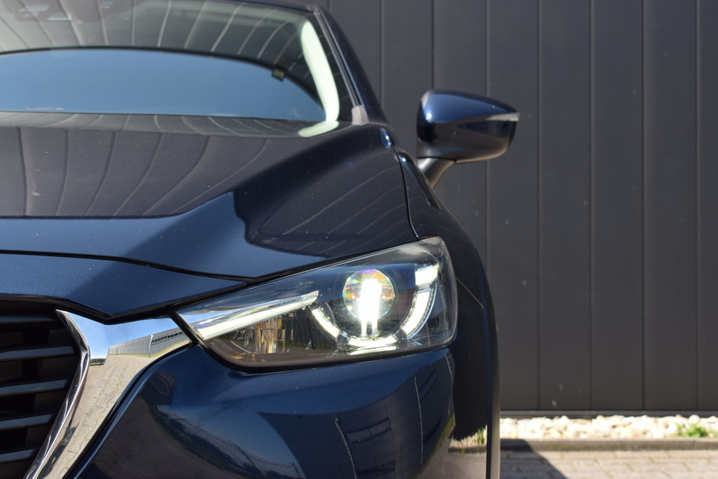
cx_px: 359
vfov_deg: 20.2
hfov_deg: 29.9
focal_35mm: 68
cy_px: 240
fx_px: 1346
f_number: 8
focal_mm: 45
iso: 220
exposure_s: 1/250
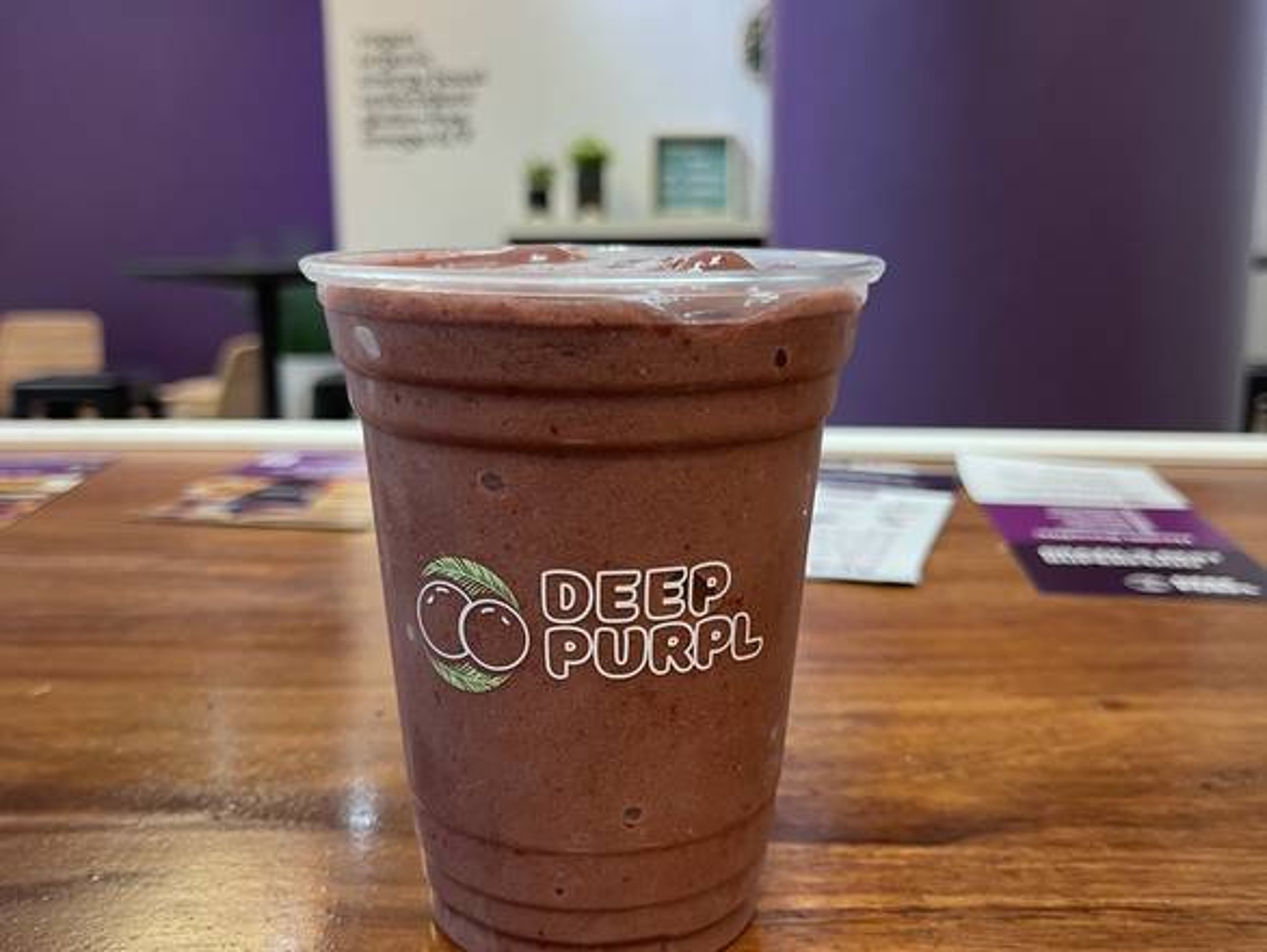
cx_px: 634
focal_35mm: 26
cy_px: 476
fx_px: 952
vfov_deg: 53.1
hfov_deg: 67.3
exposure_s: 1/60
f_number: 1.6
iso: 100
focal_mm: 5.1
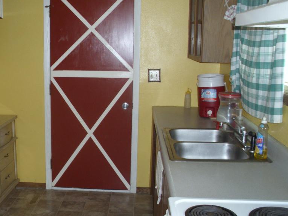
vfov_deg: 28.6
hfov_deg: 37.1
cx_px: 96
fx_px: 424
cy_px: 111
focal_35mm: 51
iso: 200
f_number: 2.9
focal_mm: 6.3
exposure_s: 1/60
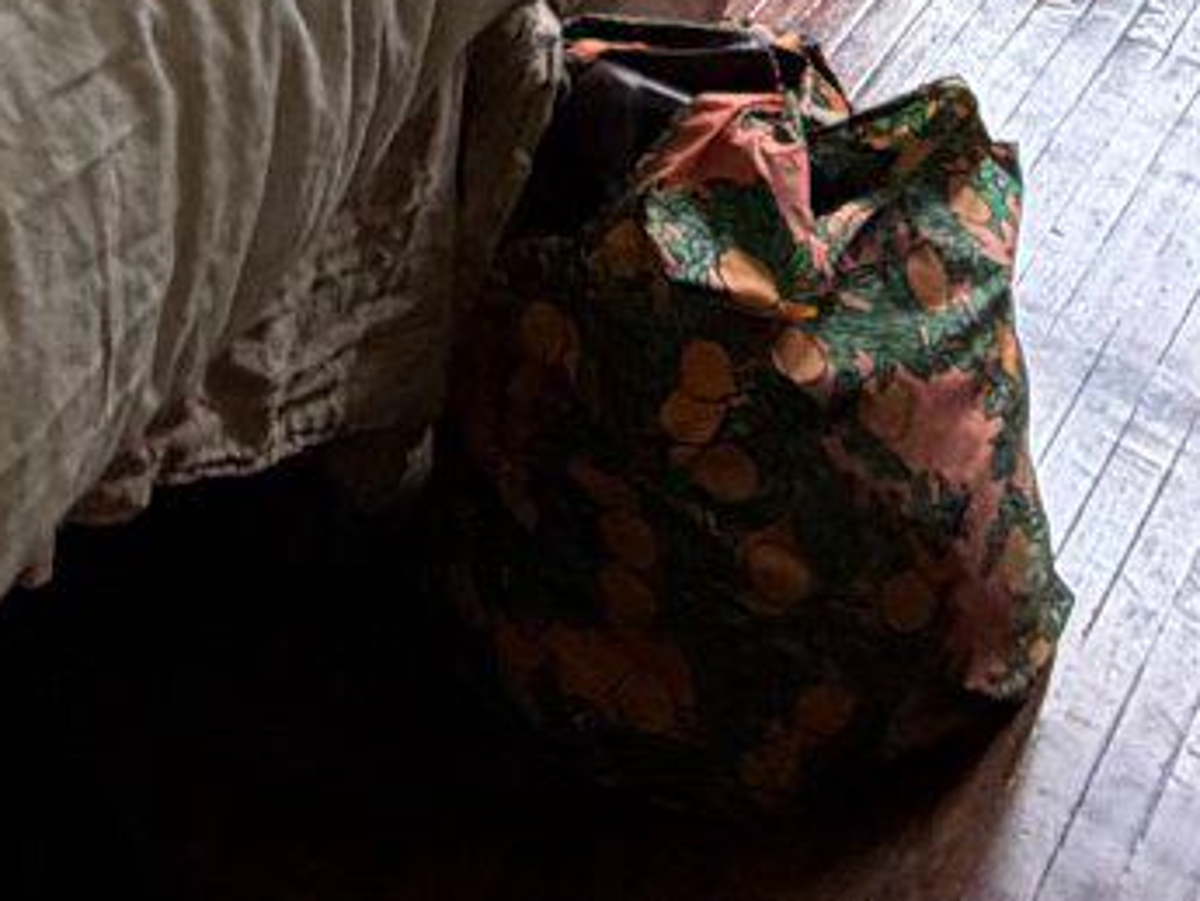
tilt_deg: -9.5
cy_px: -1329
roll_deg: -0.4
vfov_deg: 13.0
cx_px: -296
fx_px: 2878
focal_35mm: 83
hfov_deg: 21.6
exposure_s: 1/60
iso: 320
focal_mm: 2.22
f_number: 2.2
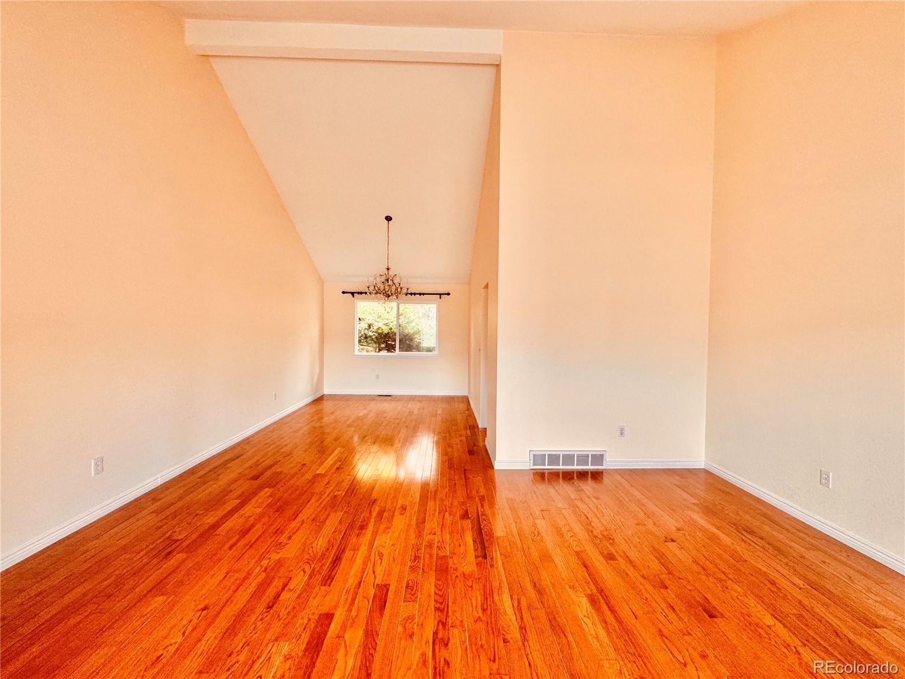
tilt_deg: -2.0
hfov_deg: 102.1
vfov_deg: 85.7
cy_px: 340
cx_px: 452
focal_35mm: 14
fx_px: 366
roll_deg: -0.9
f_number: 2.2
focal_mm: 2.22
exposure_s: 1/120
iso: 200
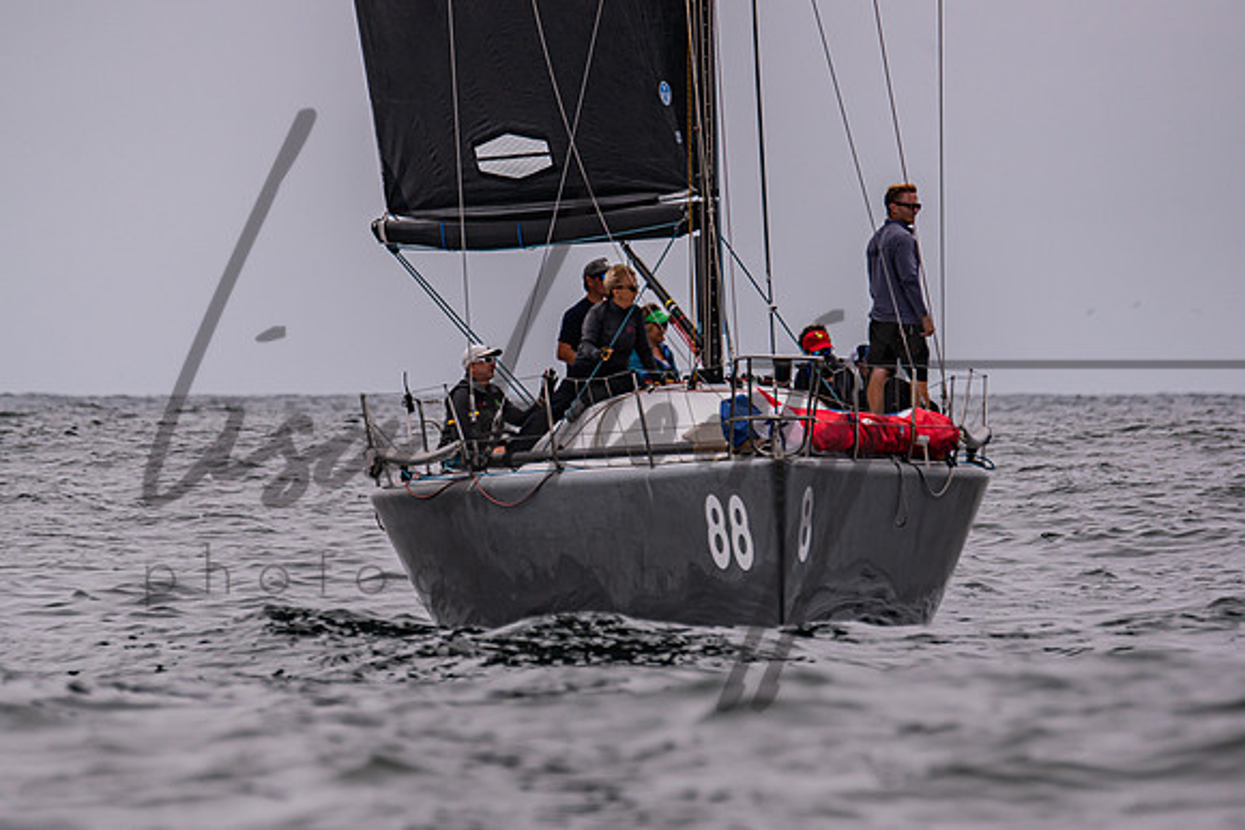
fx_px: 21199
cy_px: 483
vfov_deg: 2.2
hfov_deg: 3.4
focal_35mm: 613
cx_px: 599
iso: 200
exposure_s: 1/2500
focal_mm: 340
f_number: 5.6
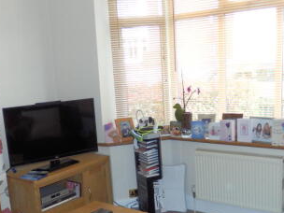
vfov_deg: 29.8
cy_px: 158
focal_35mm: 48
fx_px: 394
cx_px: 139
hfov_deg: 39.7
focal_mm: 4.5
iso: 125
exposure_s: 1/30
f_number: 3
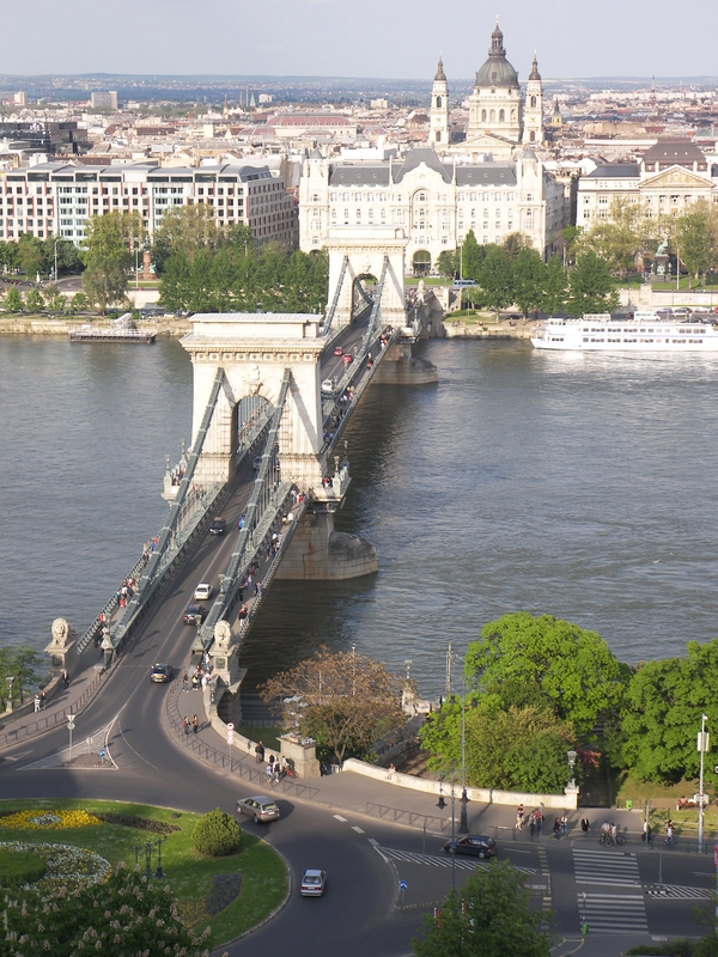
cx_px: 359
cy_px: 478
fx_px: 2323
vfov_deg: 23.3
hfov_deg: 17.6
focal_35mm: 84
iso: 50
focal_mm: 17.7
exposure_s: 1/320
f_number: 4
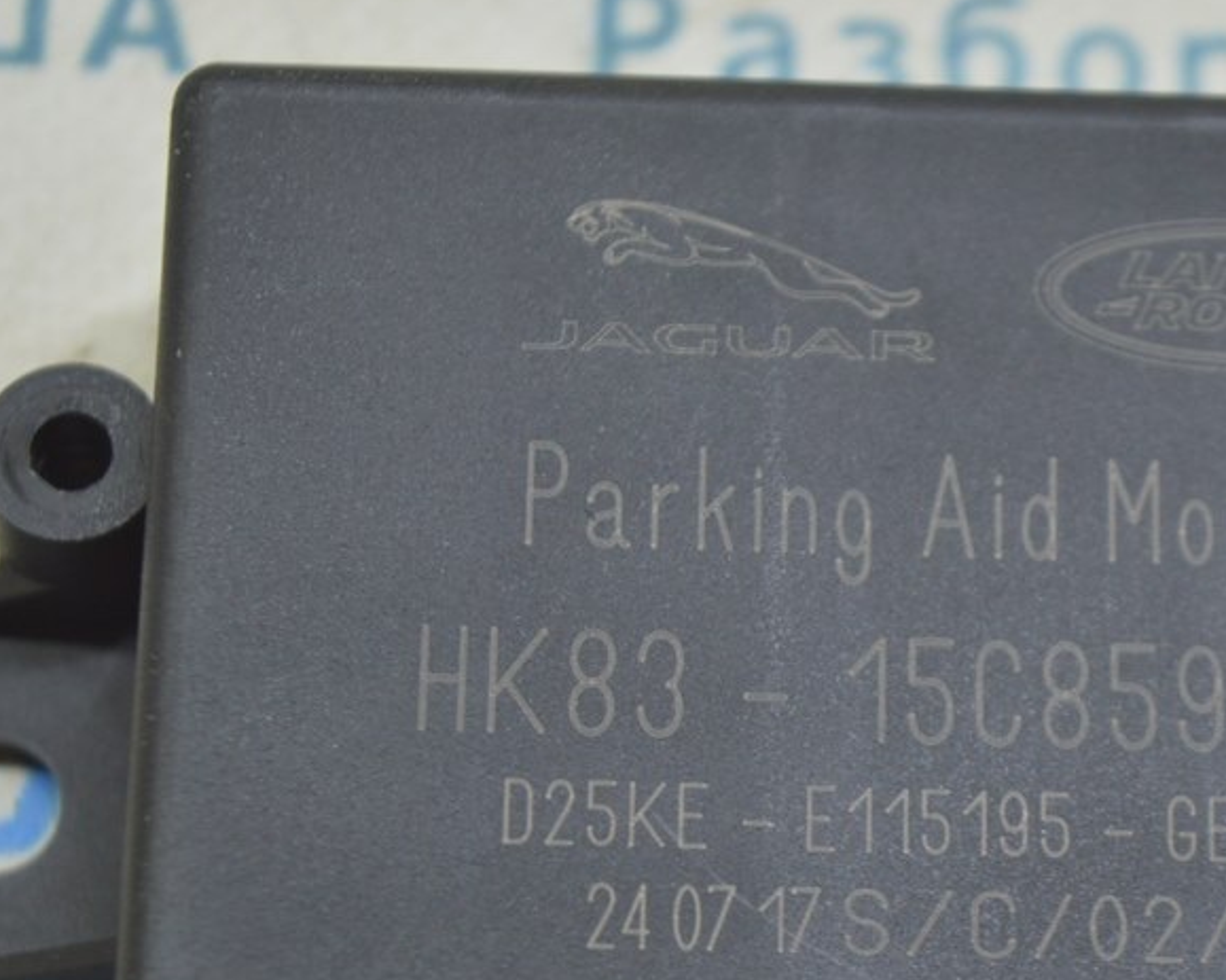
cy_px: 672
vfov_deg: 11.3
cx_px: 906
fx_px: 4964
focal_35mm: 137
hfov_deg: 14.0
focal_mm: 55
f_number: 5.6
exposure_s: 1/20
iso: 400
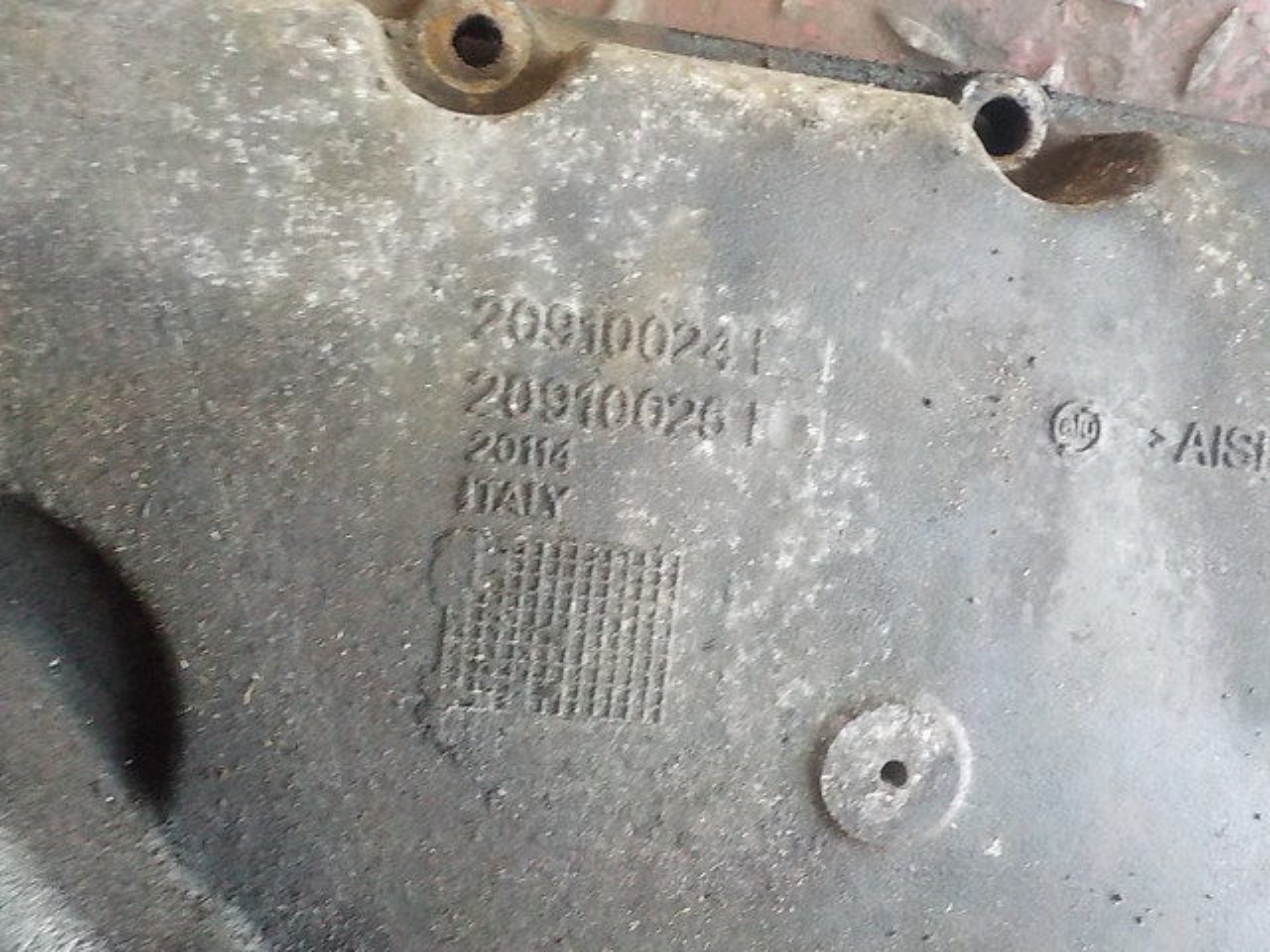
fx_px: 1101
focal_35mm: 30
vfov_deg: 46.8
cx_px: 635
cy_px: 476
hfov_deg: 60.0
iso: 800
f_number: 3.3
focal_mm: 4.1
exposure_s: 1/50
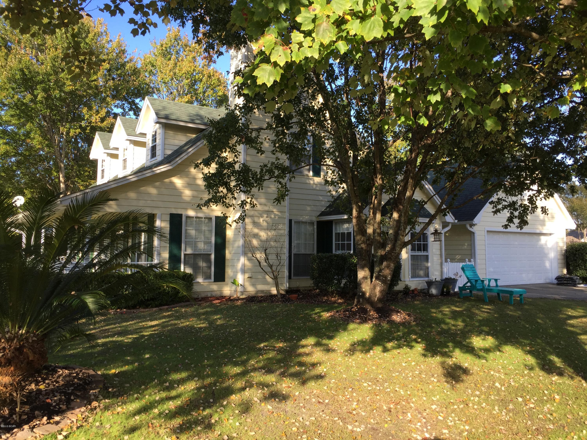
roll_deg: -0.8
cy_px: 220
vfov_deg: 48.2
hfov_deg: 61.7
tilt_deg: +3.7
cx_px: 294
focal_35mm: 29
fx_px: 492
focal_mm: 4.15
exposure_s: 1/488
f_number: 2.2
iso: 32
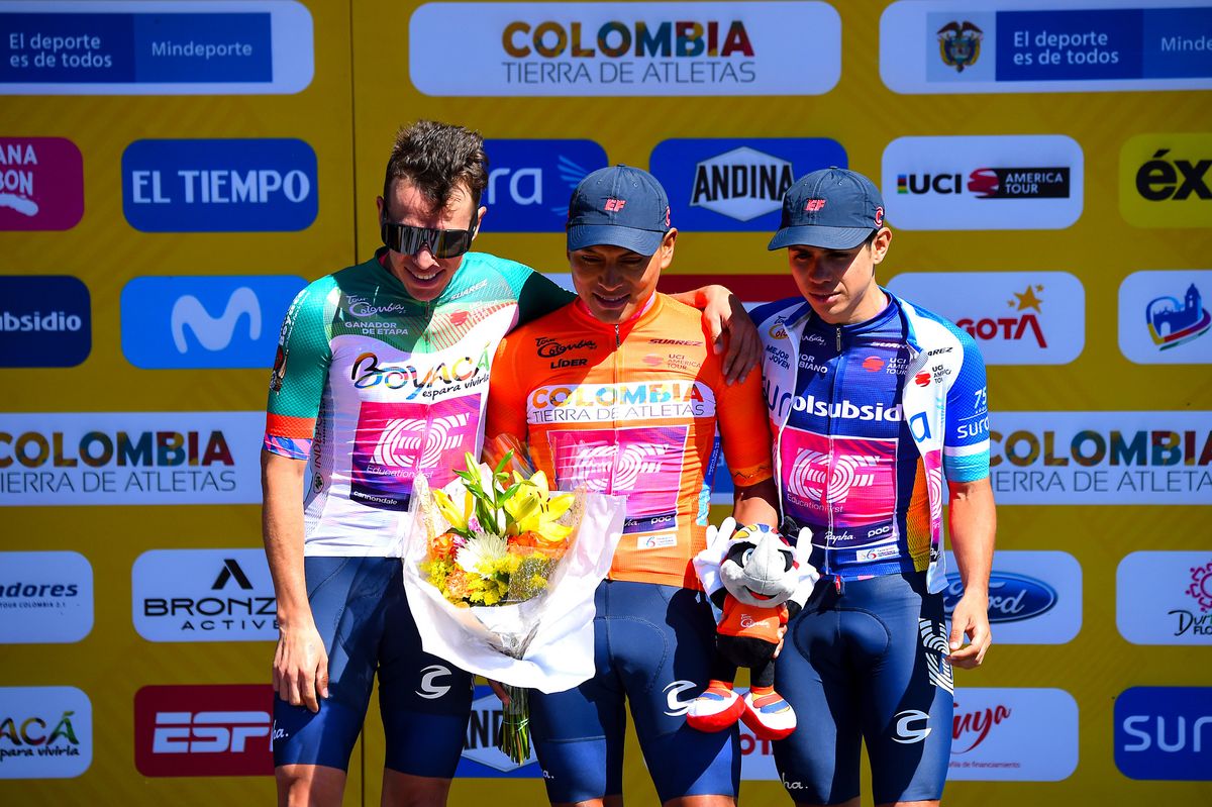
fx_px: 7740
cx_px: 606
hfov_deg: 9.0
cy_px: 404
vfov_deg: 6.0
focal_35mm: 230
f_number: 6.3
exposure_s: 1/3200
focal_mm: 230
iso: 1000
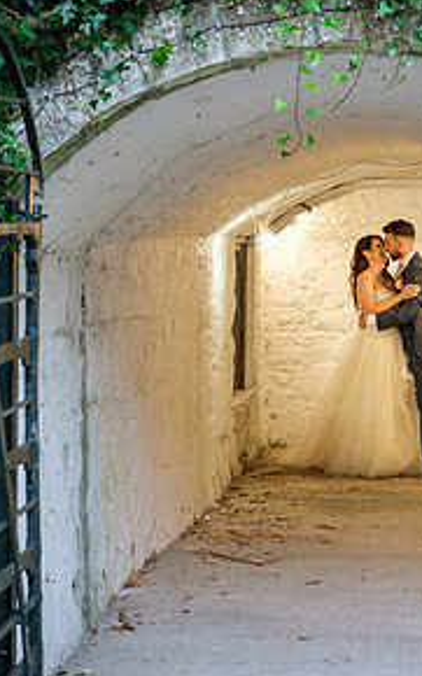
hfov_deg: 11.3
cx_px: 393
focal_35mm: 115
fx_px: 2118
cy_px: 325
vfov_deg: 18.1
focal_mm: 35.3
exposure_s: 1/160
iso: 1250
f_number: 3.2
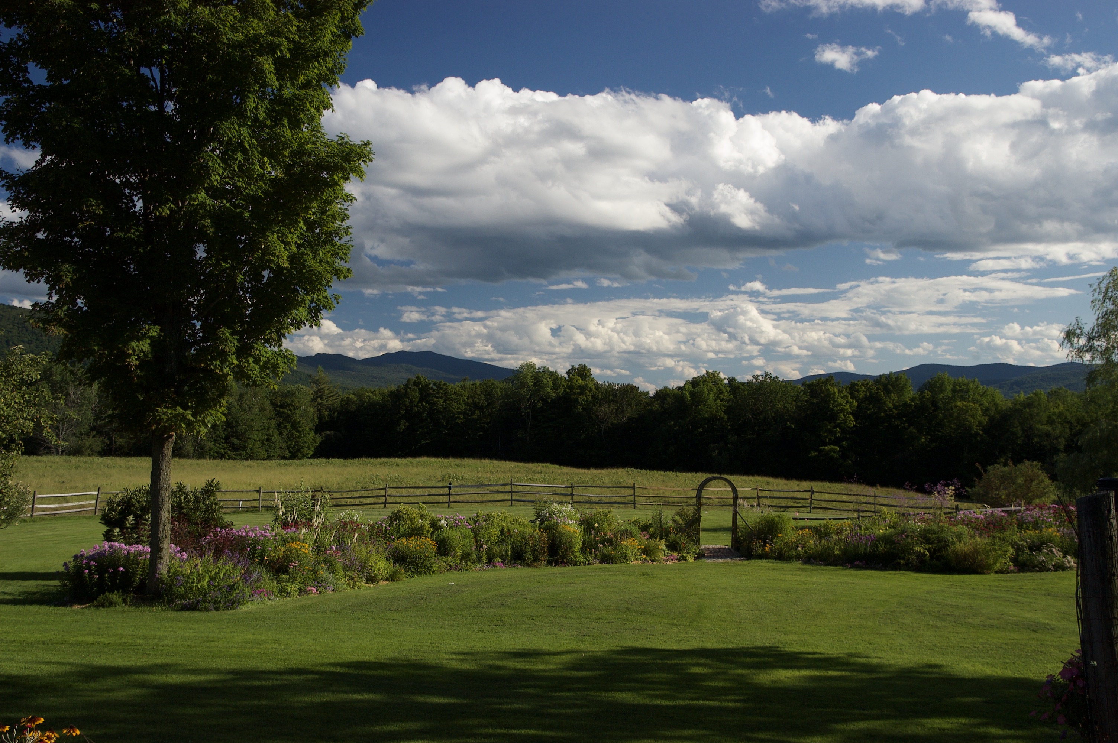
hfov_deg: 53.2
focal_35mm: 36
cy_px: 372
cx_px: 559
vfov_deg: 36.8
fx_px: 1117
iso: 200
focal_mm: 24
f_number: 7.1
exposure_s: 1/180
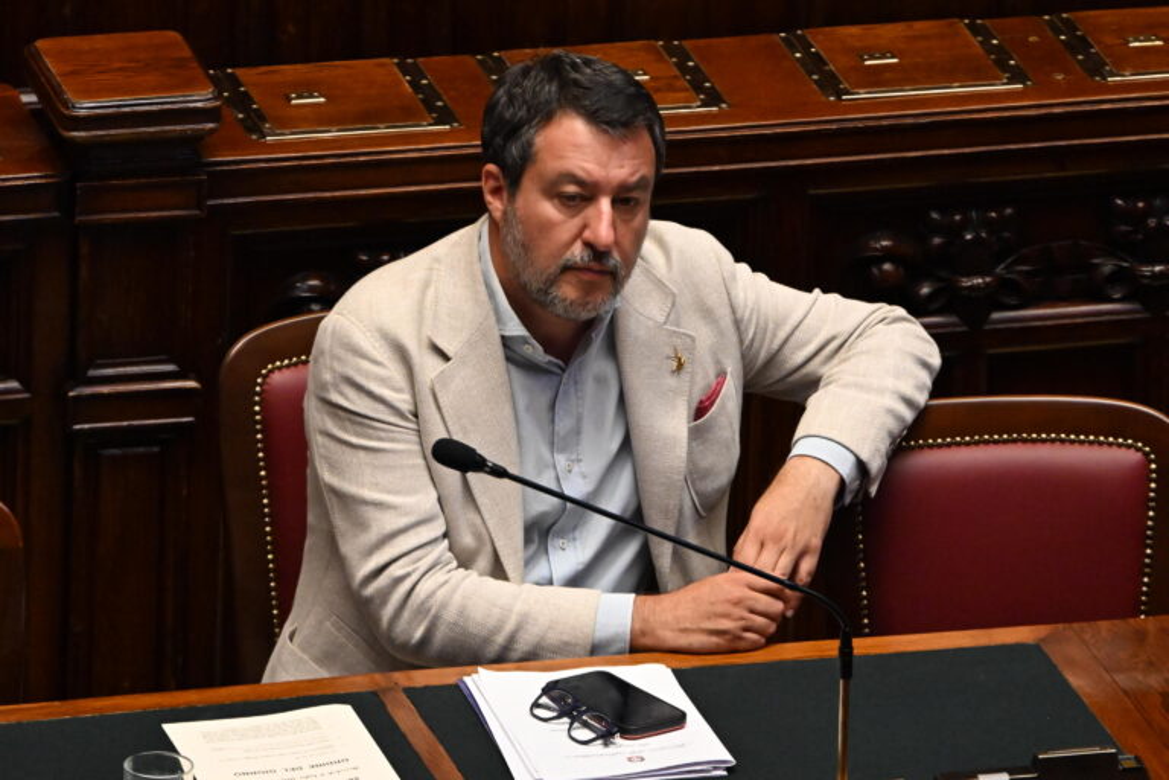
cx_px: 584
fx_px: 19482
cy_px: 390
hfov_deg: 3.4
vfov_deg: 2.3
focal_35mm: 600
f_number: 5.6
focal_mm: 400
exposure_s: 1/160
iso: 6400
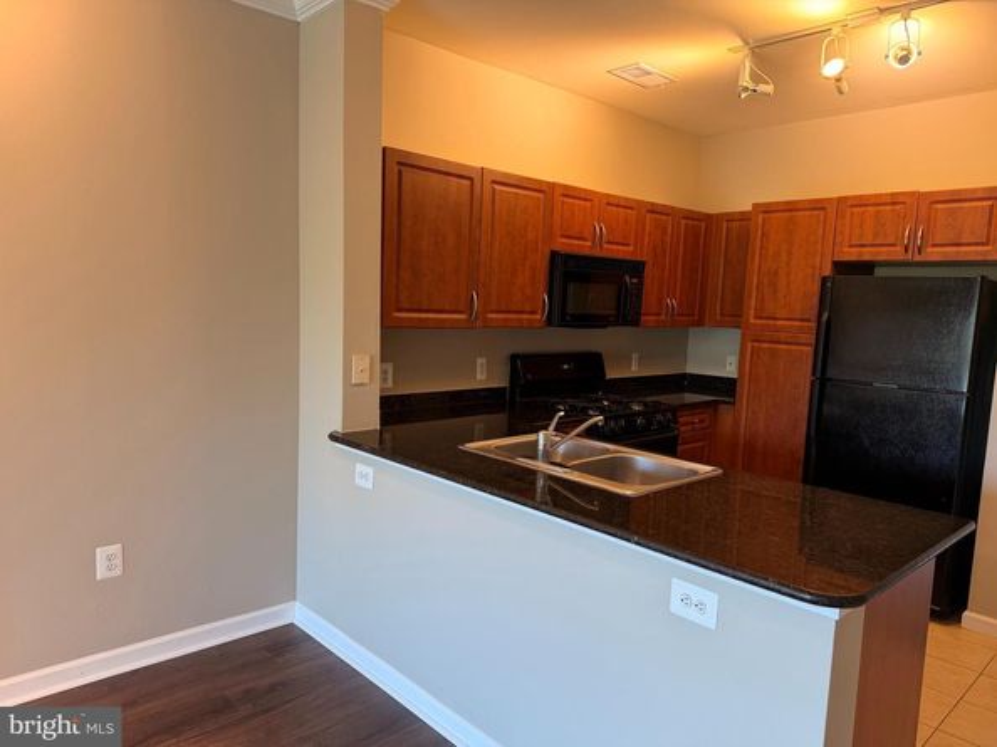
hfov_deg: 71.6
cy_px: 374
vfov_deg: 56.8
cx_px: 498
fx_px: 691
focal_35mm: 24
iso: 125
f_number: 1.78
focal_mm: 6.76
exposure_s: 1/60
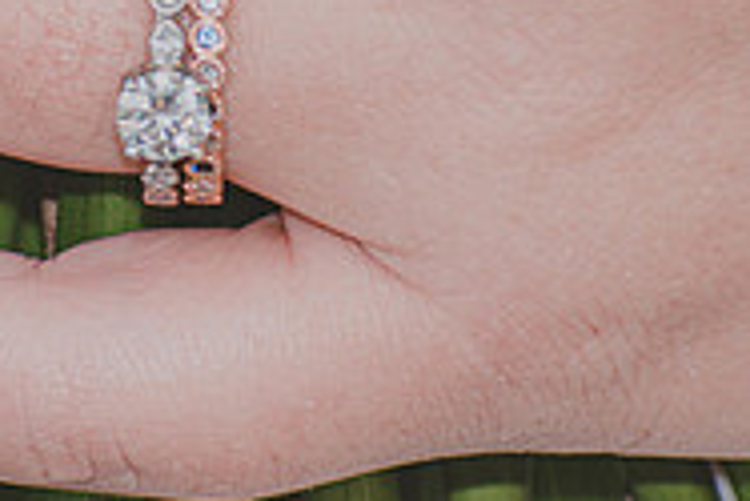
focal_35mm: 1392
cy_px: 146
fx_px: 29022
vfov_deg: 1.0
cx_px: 88
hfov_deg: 1.5
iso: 100
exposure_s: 1/160
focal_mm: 300
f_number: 6.3
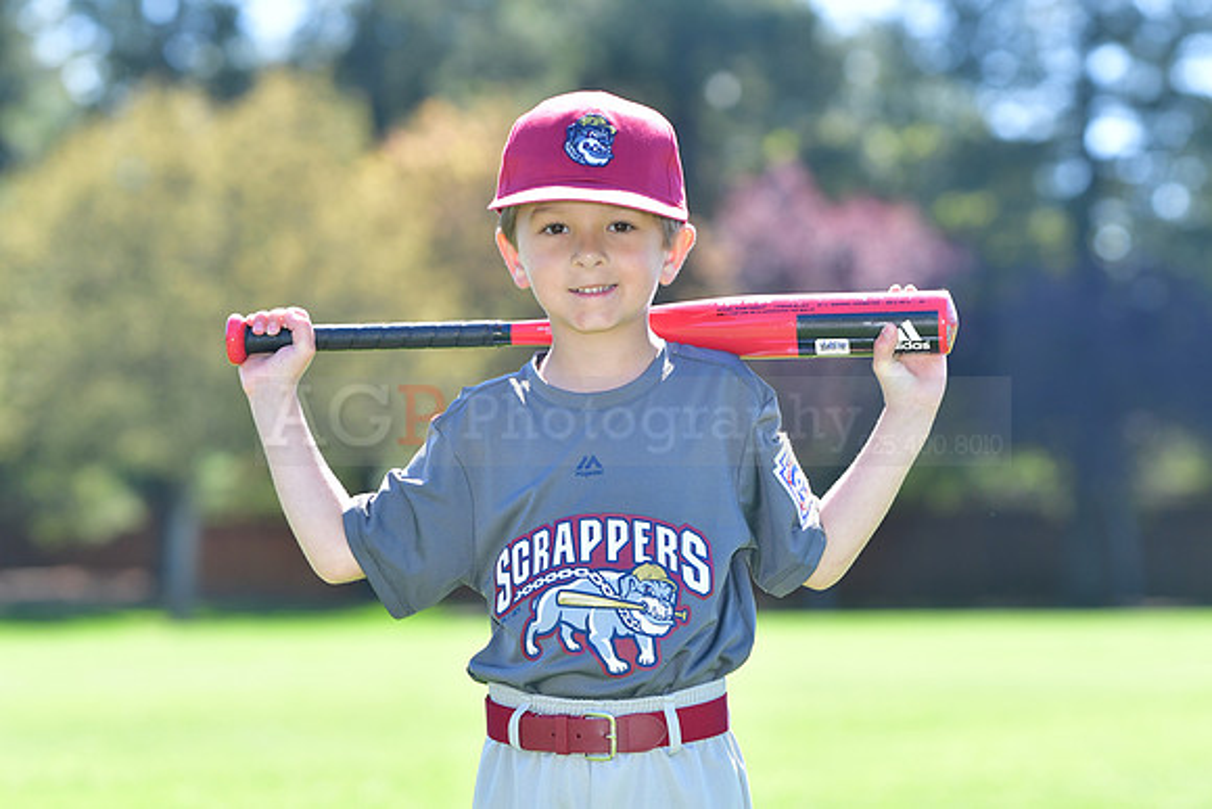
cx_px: 606
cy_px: 404
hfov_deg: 11.4
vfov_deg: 7.6
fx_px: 6061
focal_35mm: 180
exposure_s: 1/1000
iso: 400
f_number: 4.5
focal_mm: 120
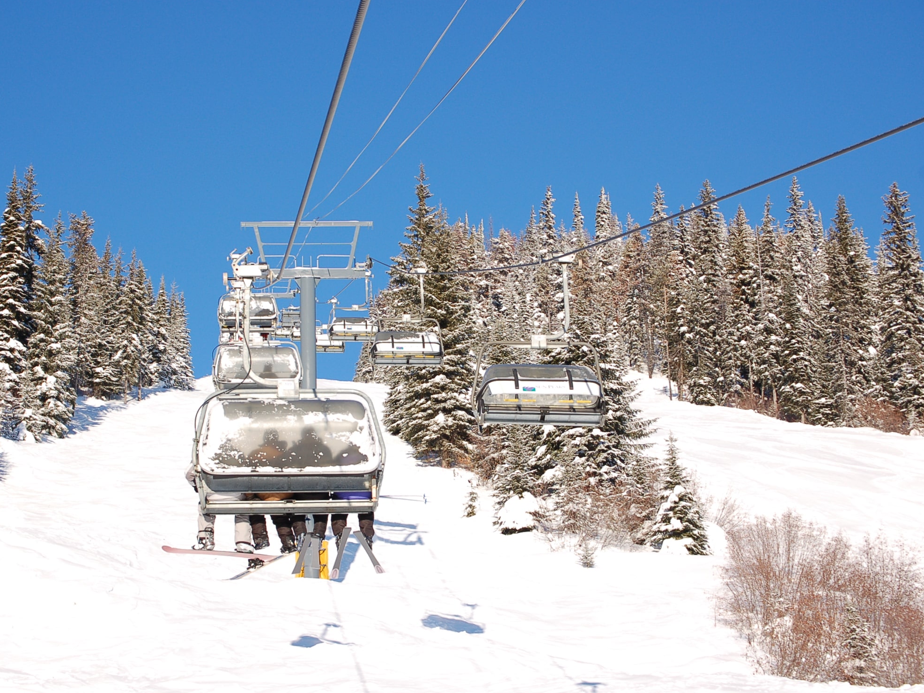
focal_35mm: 91
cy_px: 345
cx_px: 420
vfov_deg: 16.3
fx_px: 2417
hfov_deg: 21.6
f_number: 10
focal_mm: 55
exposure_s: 1/400
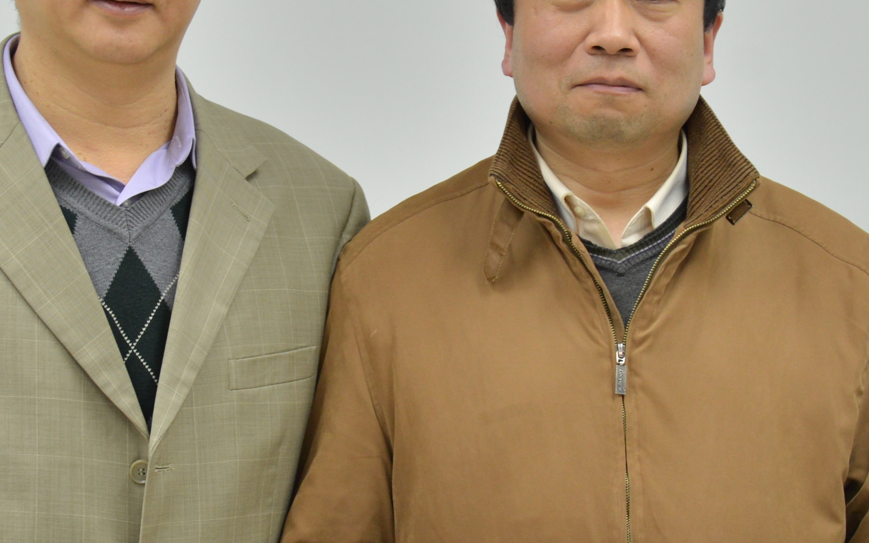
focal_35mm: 170
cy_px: 246
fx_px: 4026
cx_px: 442
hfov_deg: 12.3
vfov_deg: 7.7
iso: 500
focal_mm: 58
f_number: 4.5
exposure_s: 1/60
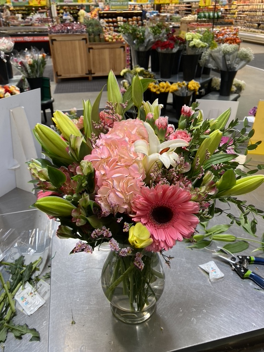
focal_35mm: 26
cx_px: 132
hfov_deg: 53.1
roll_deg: +2.2
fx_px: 264
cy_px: 176
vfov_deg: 67.3
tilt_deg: -30.8
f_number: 1.8
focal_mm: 4.25
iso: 64
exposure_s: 1/120
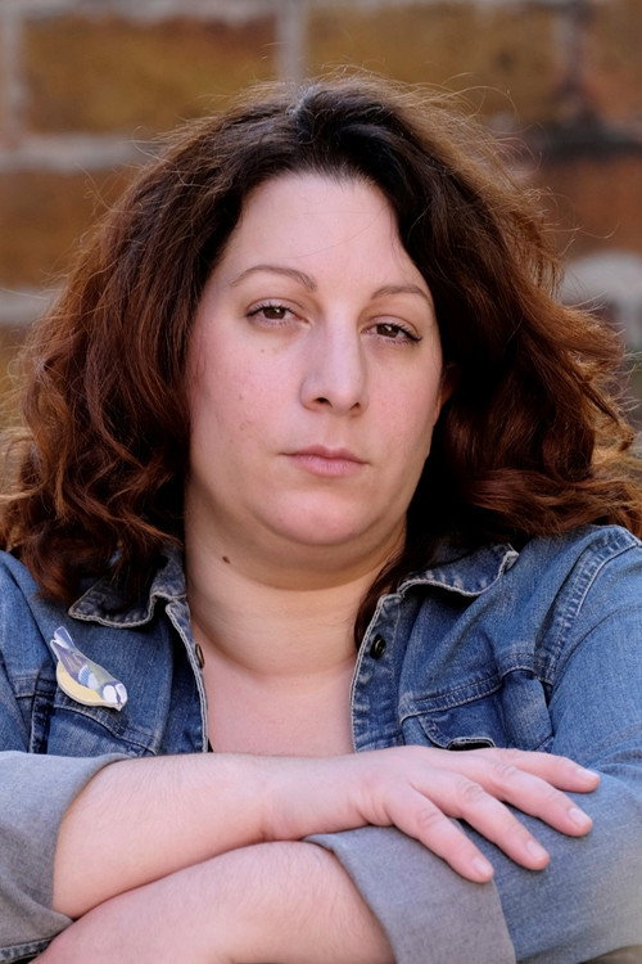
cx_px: 321
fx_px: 4253
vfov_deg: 12.9
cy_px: 482
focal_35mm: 159
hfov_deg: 8.6
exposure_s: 1/180
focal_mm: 106
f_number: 4.5
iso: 400
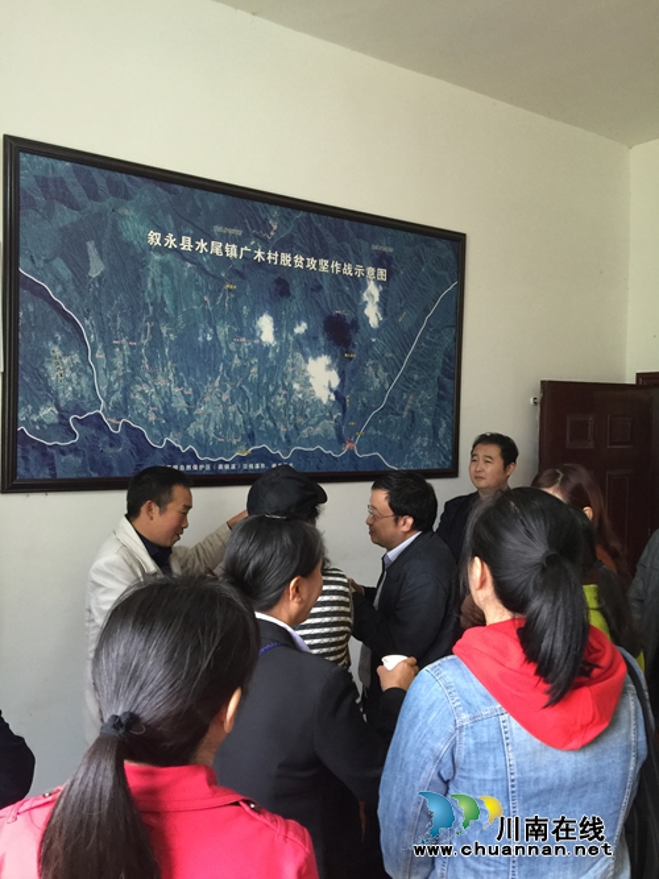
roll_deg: -0.7
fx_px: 736
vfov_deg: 61.7
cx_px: 330
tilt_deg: -2.2
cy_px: 440
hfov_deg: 48.2
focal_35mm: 29
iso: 80
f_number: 2.2
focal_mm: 4.15
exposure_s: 1/15
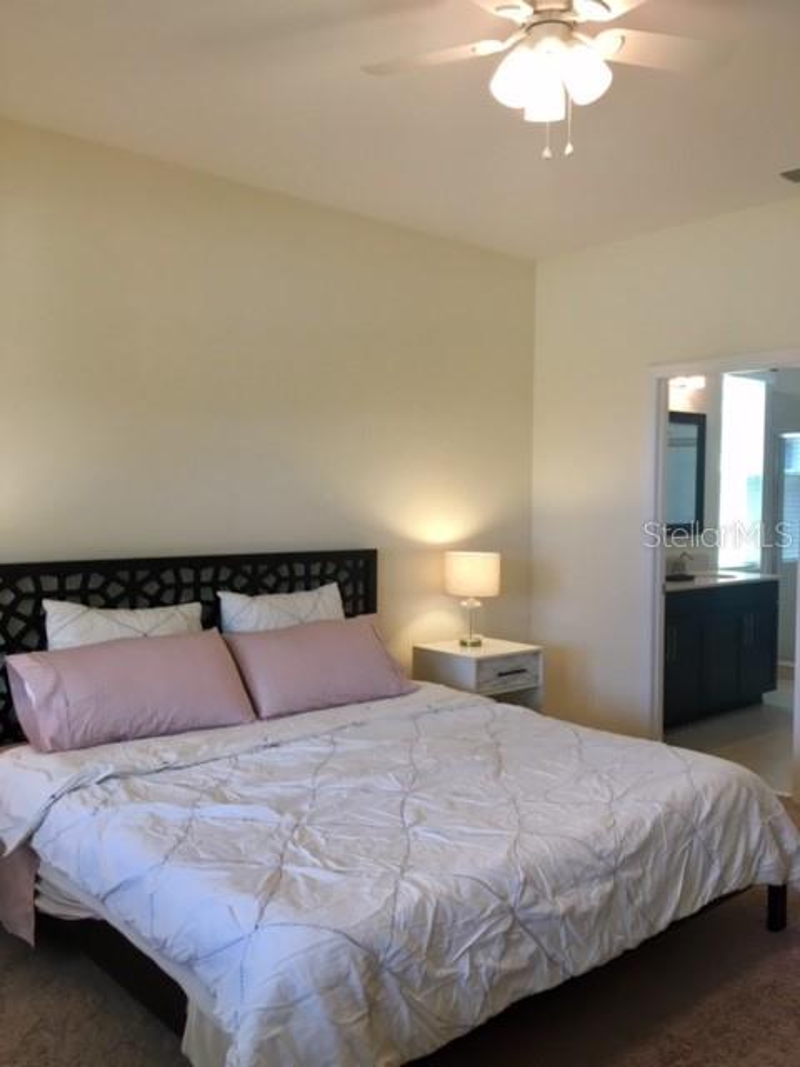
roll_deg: +0.0
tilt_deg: -2.8
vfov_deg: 61.7
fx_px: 894
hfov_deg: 48.2
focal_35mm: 29
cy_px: 534
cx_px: 400
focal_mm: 4.15
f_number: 2.2
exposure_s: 1/30
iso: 32
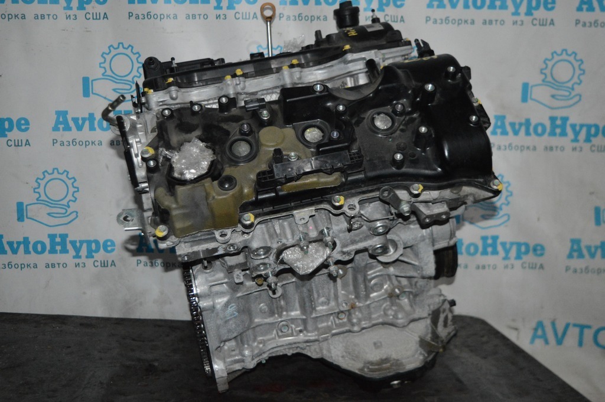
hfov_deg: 43.6
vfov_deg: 29.8
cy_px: 201
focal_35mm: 45
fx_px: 756
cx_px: 302
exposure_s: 1/60
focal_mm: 30
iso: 3200
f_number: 4.2
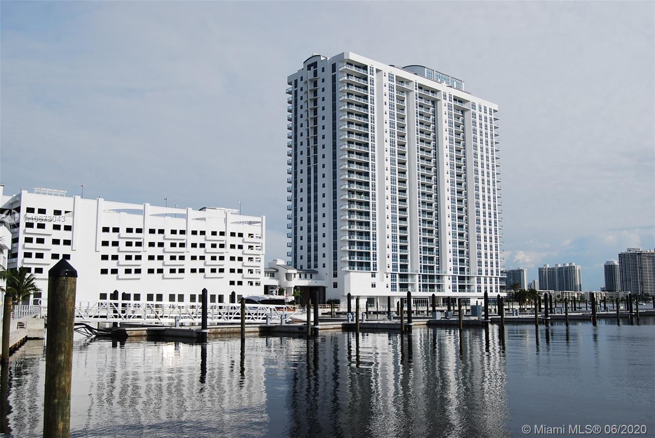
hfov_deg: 55.1
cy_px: 219
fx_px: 628
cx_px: 328
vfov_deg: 38.4
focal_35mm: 34
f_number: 9
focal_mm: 23
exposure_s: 1/320
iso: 100
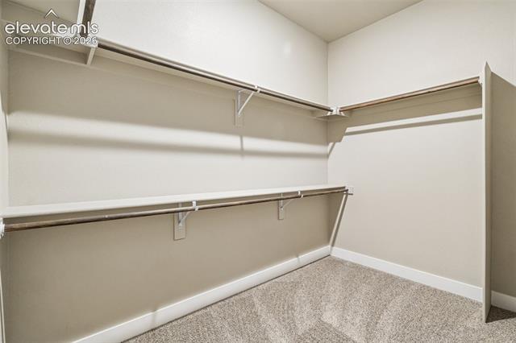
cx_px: 258
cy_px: 172
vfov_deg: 75.1
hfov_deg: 98.2
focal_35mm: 16
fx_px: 223
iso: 800
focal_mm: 10.4
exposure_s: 1/1.67
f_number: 8
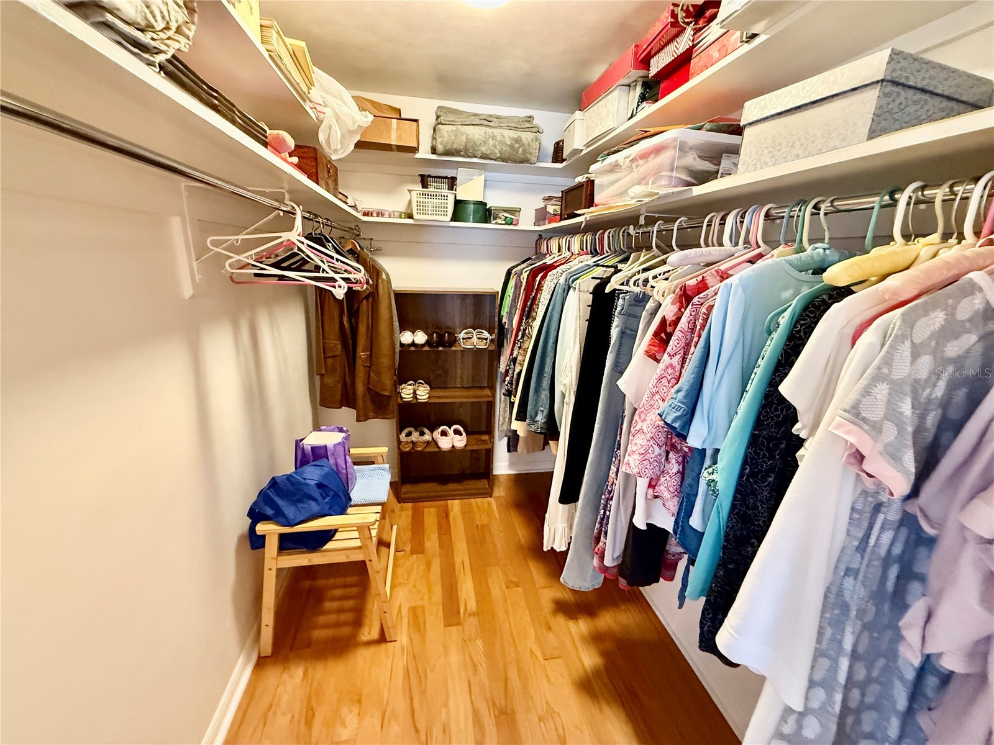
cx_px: 497
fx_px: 402
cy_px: 372
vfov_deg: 85.7
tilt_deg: -14.4
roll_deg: -3.0
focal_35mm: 14
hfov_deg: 102.1
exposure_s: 1/60
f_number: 2.2
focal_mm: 2.22
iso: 800
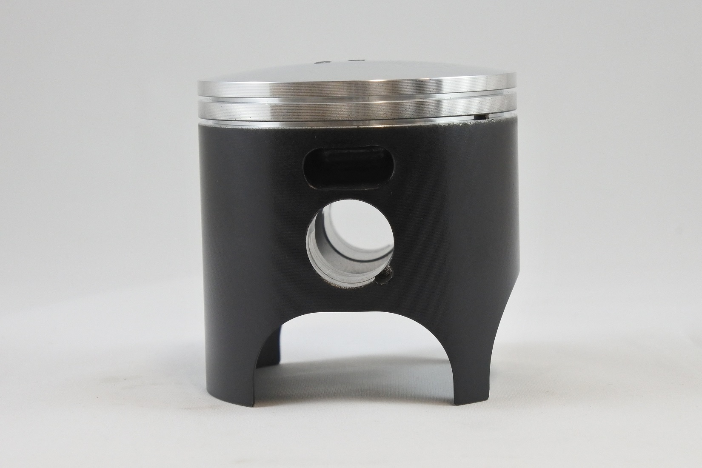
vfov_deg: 18.9
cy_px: 234
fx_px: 1404
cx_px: 351
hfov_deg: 28.1
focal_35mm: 72
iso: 640
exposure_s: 1/125
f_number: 5.3
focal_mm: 26.8
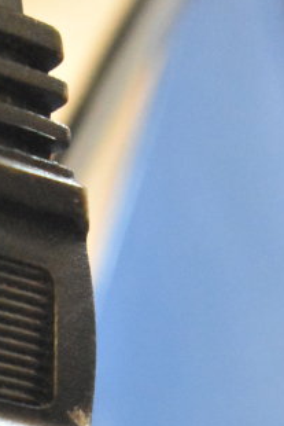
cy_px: 598
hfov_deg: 5.6
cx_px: -16
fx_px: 2878
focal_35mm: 243
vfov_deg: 8.3
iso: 10000
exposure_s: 1/100
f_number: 5.6
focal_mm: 55
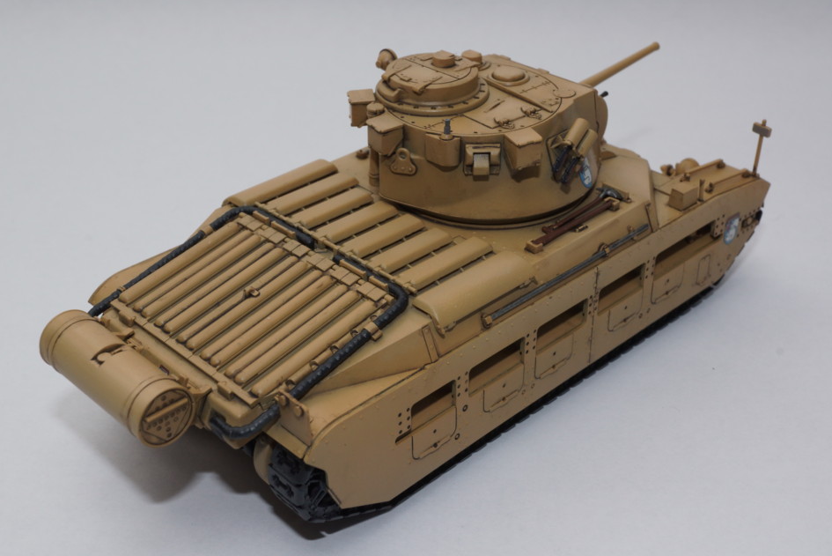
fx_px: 1284
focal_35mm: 56
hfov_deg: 35.9
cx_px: 419
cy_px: 279
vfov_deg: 24.4
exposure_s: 1/100
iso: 200
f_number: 18
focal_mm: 35
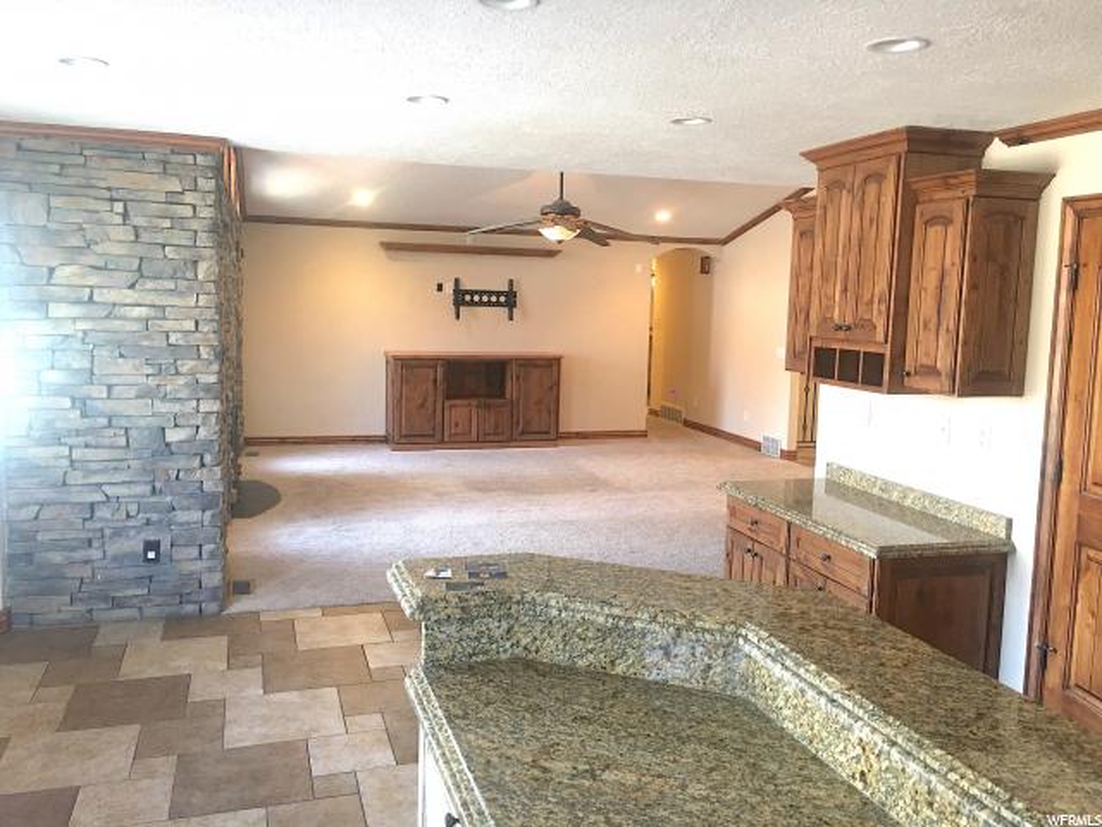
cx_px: 551
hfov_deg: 61.7
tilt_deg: -5.8
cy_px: 414
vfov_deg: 48.2
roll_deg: -1.9
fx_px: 923
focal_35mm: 29
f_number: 2.2
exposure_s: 1/15
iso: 50
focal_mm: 4.15
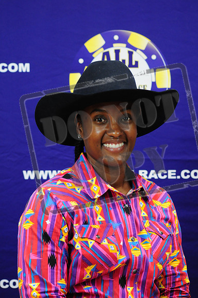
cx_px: 99
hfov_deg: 13.0
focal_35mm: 105
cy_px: 149
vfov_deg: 19.5
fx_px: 869
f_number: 4
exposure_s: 1/125
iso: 1250
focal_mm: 70
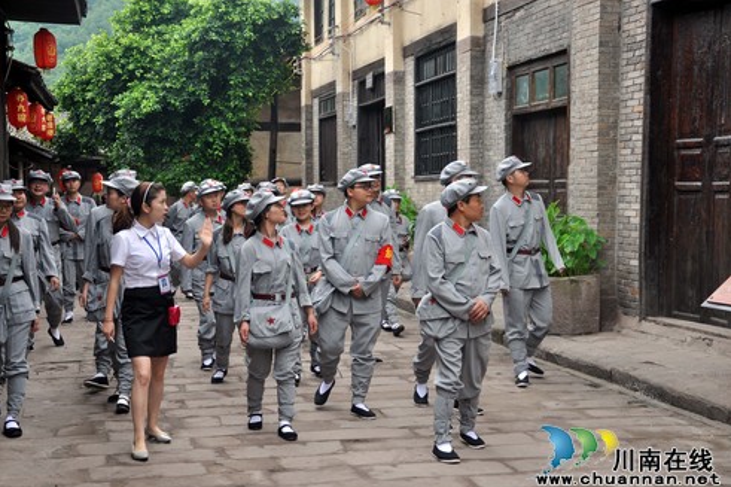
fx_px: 1238
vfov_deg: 22.2
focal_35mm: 61
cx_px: 360
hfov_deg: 32.9
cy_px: 246
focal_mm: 40
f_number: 5.6
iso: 200
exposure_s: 1/125
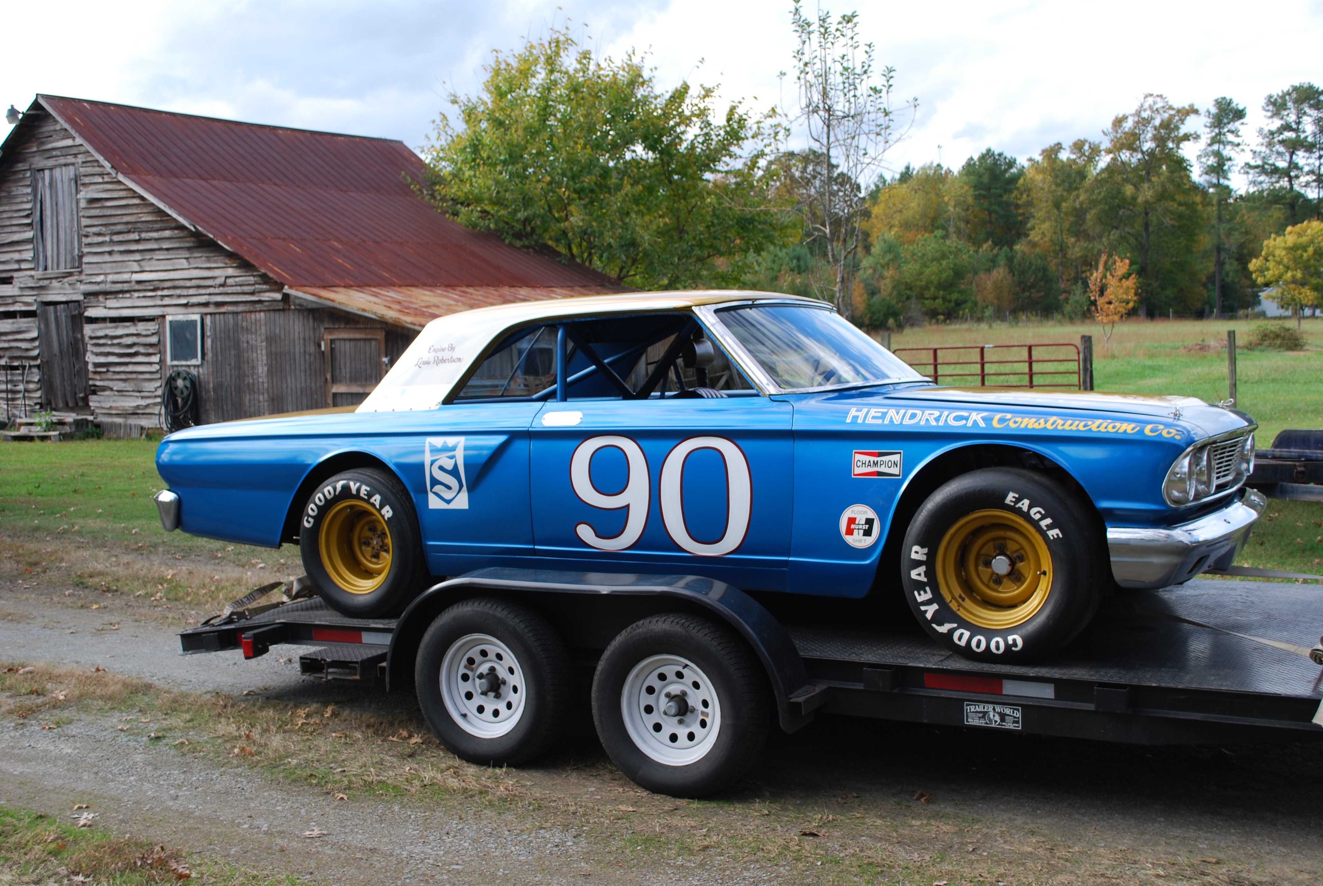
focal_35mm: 39
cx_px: 662
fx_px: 1435
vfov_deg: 34.3
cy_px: 443
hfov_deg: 49.5
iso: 140
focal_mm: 26
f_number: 5.6
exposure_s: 1/125
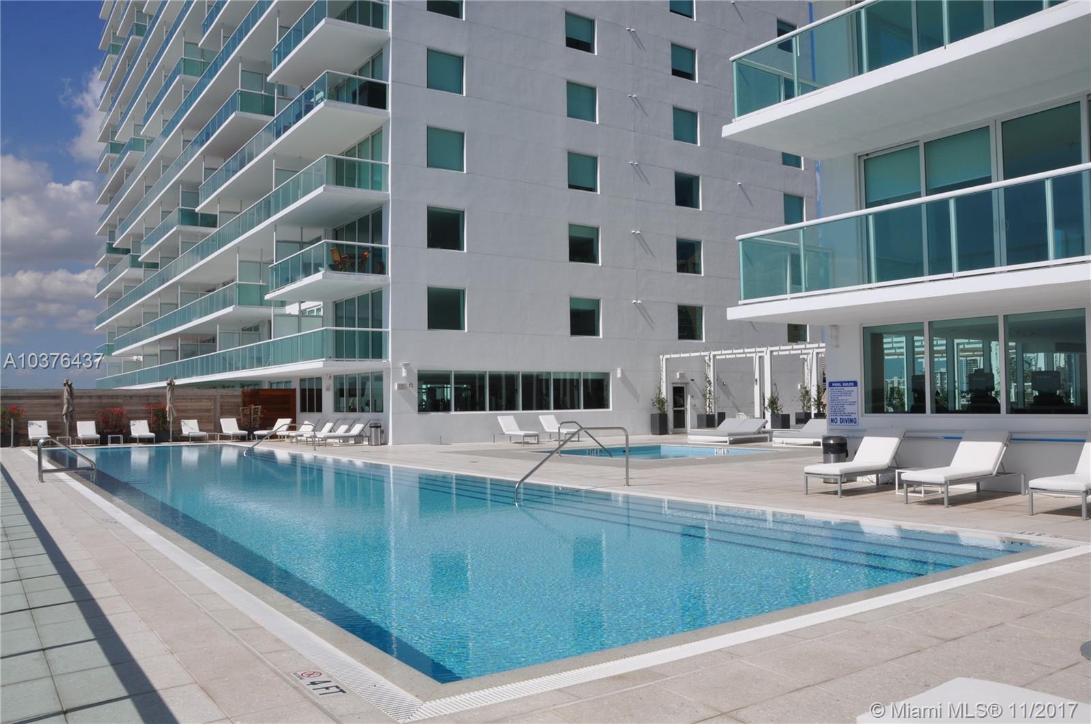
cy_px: 362
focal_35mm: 27
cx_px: 546
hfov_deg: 67.5
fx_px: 817
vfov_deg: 47.8
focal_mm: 18
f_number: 16
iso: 200
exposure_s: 1/250
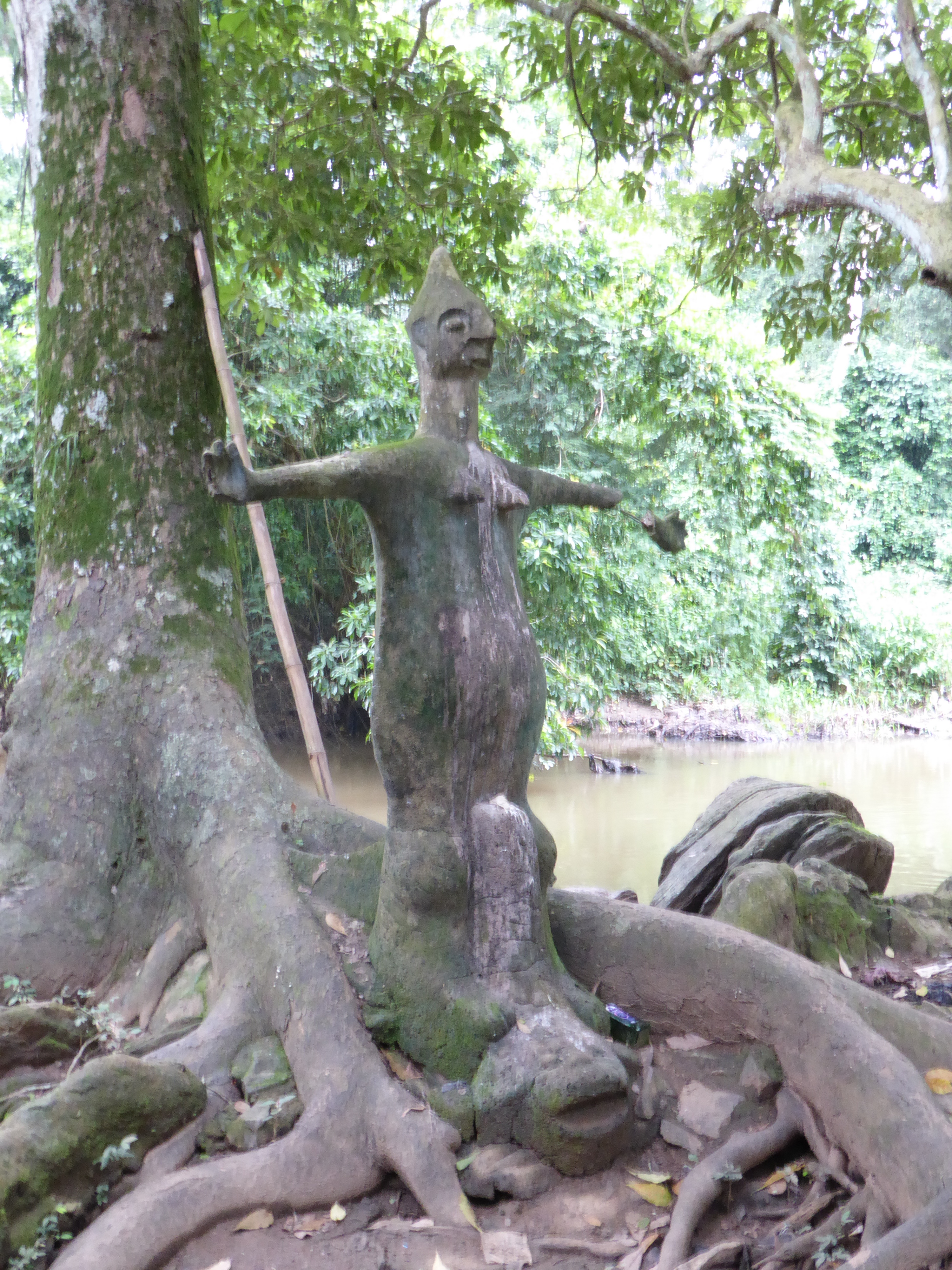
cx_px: 476
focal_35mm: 37
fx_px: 1357
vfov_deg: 50.1
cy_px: 635
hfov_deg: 38.7
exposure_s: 1/4
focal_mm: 6.7
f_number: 6.3
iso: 400
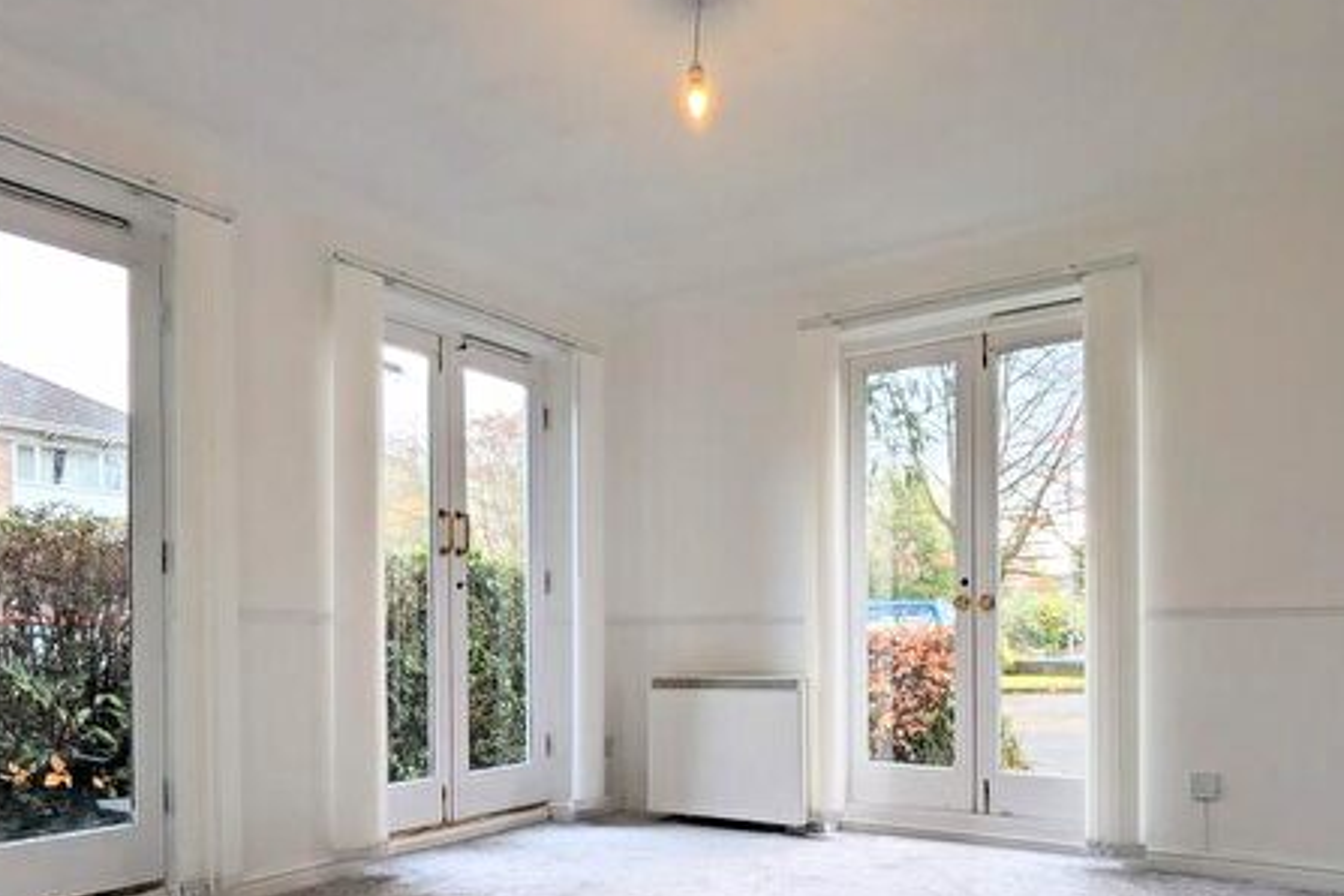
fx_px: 971
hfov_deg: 69.4
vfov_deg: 48.1
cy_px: 645
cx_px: 690
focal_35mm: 26
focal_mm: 2.35
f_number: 2.2
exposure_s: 1/100
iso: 66
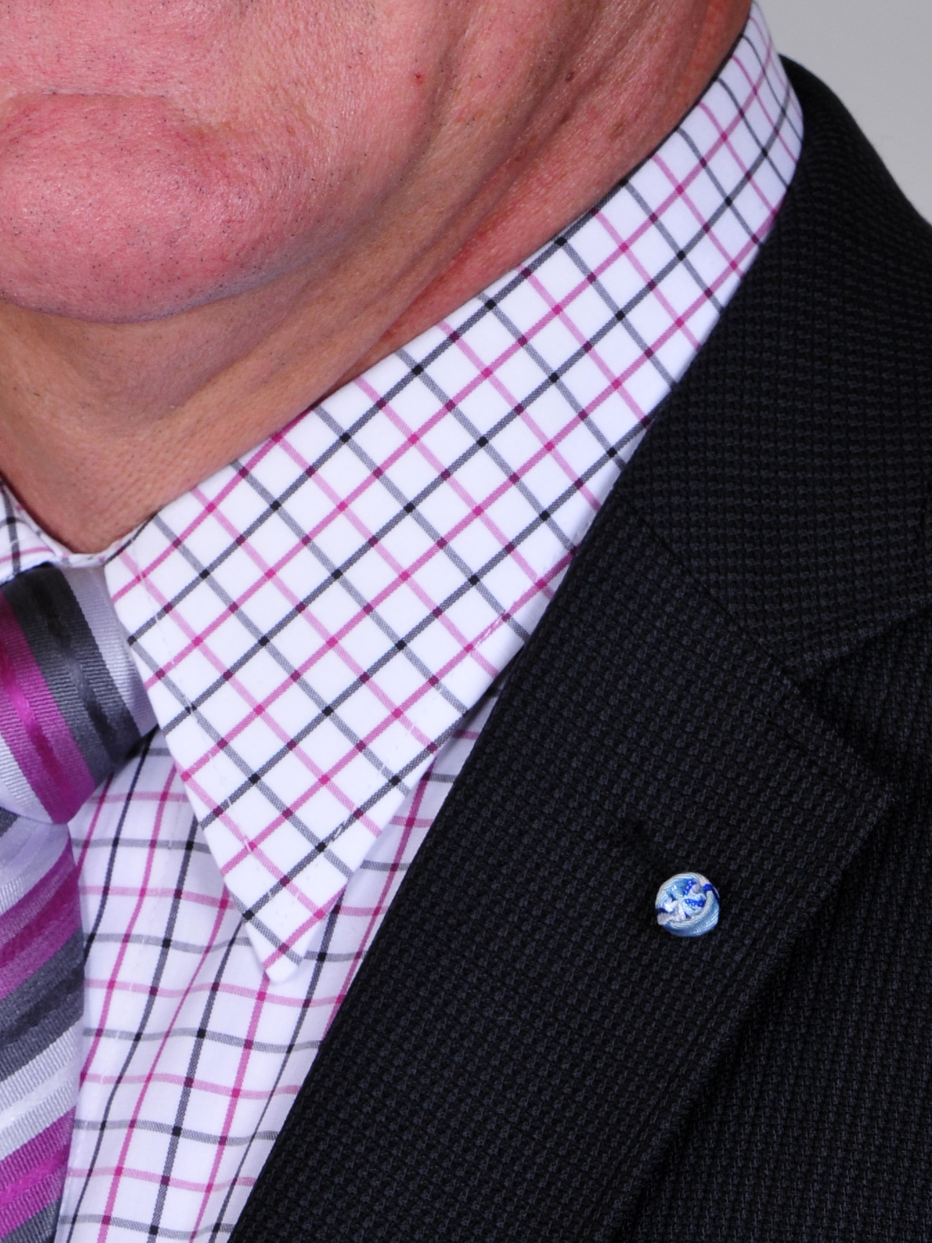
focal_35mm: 447
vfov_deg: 4.4
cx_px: 71
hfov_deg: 3.3
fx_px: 16047
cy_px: -219
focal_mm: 130
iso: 200
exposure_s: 1/125
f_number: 11
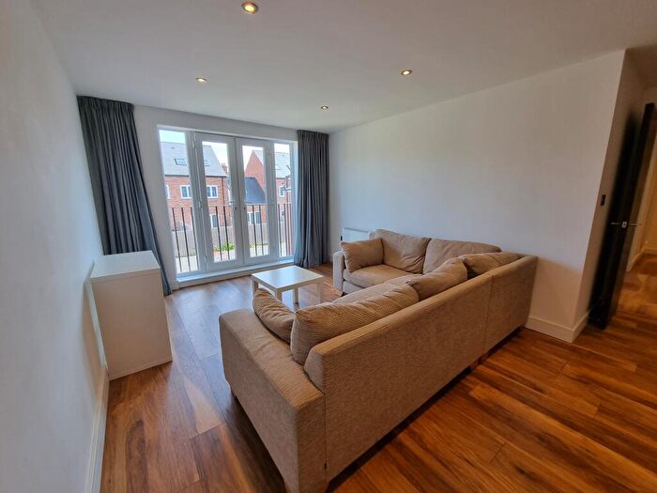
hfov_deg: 106.2
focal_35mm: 13
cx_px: 328
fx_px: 247
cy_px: 246
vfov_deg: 89.9
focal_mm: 2.2
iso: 64
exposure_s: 1/100
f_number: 2.2
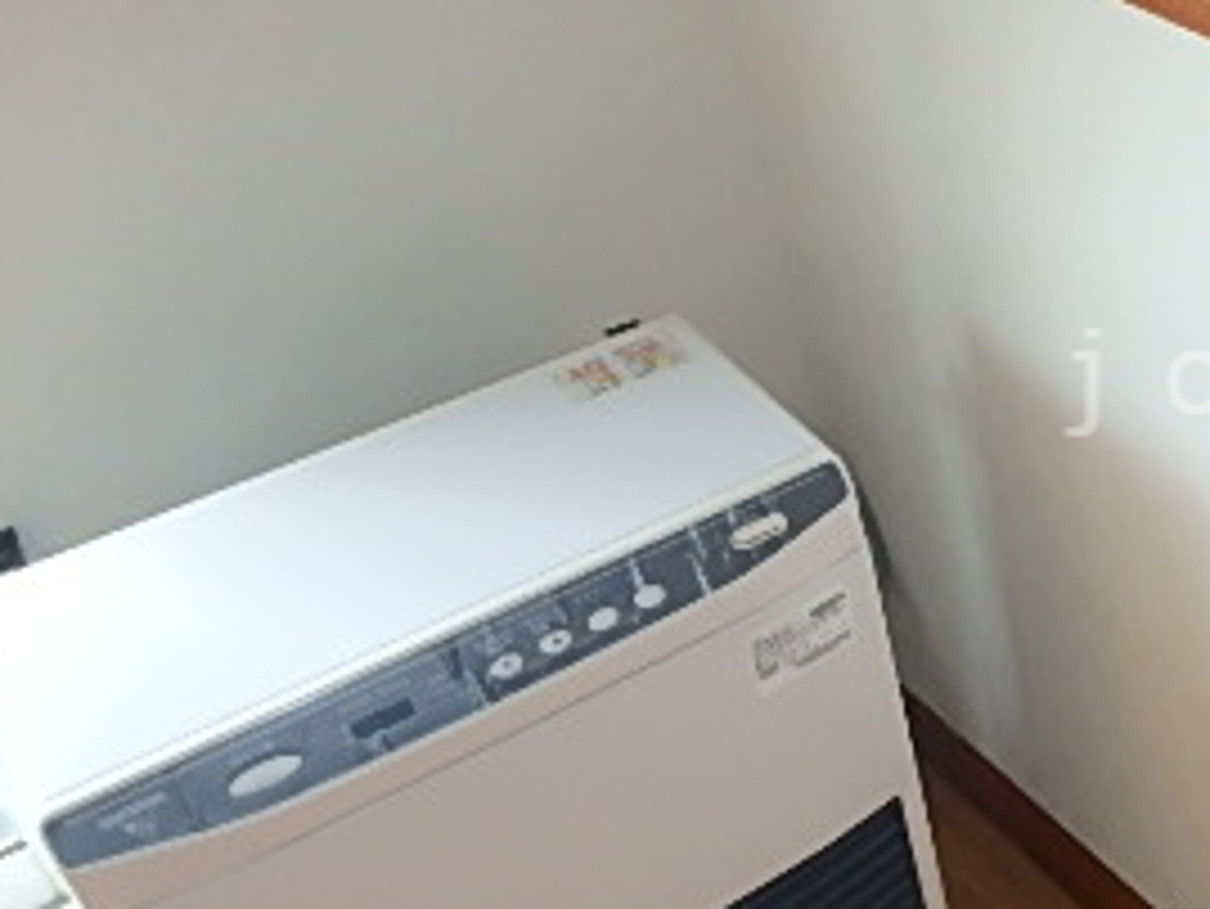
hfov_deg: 32.8
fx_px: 1749
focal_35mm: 50
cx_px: 1372
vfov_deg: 29.1
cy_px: 382
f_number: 3.5
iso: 200
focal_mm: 3.7
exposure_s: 1/60
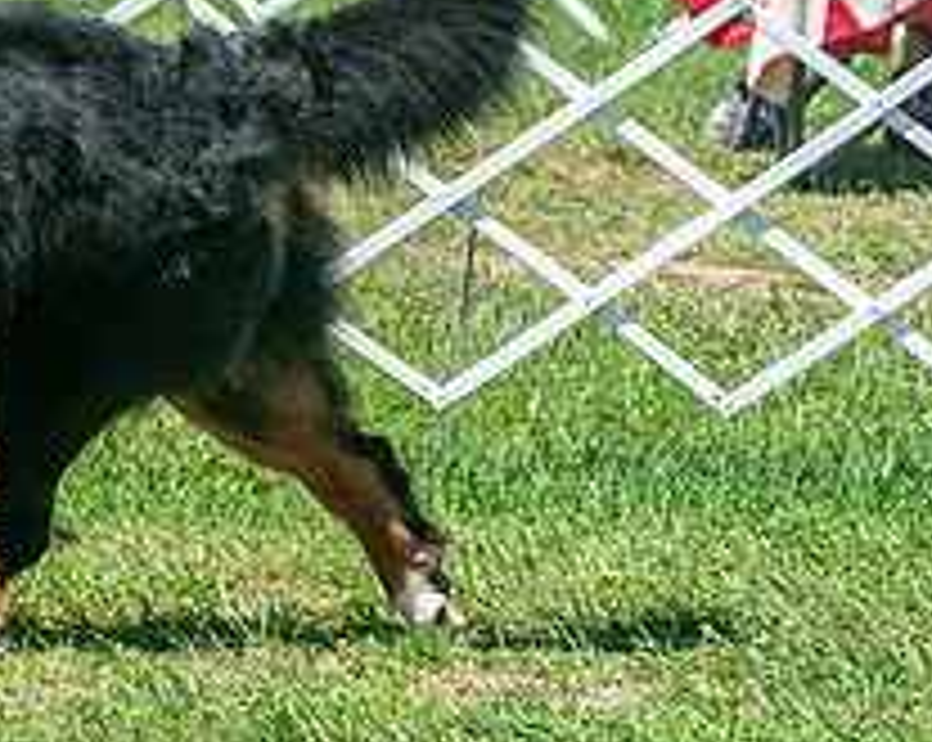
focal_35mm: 571
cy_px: -185
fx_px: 15728
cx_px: -251
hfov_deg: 3.4
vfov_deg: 2.7
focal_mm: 164
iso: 400
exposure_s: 1/2000
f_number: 7.1
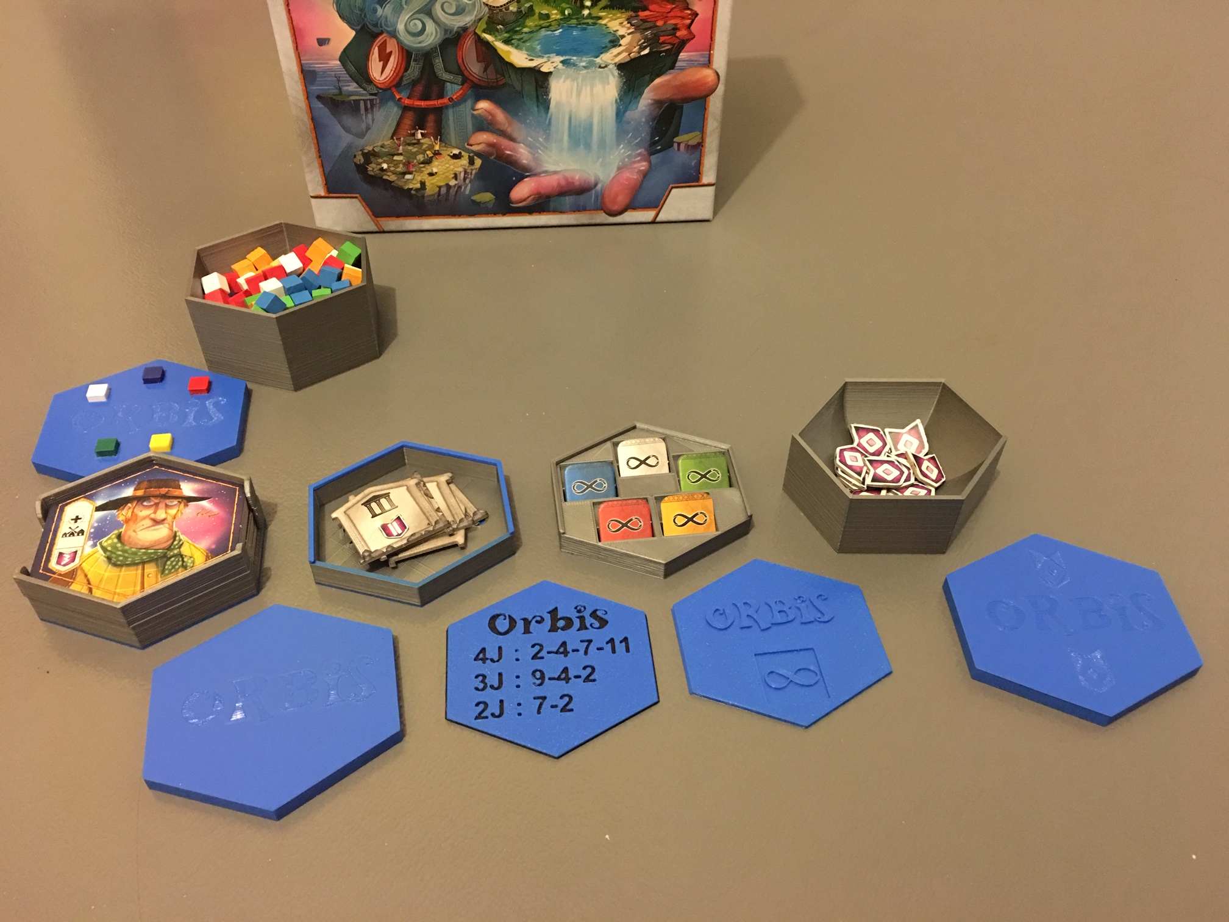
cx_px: 614
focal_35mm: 29
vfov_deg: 48.2
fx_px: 1030
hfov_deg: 61.7
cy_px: 461
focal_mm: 4.15
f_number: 2.2
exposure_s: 1/4
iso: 125
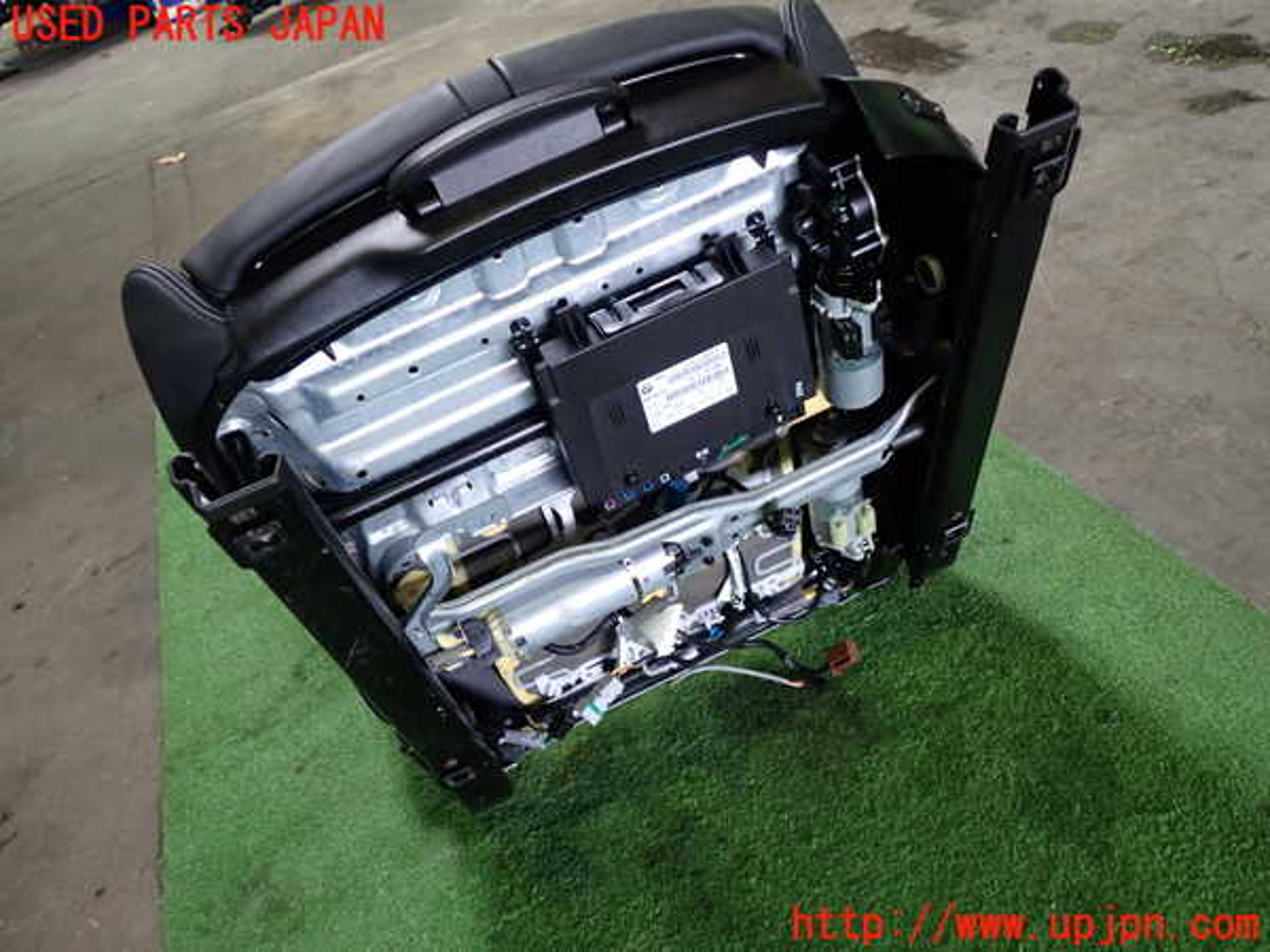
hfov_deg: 60.0
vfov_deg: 46.8
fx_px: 1101
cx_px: 635
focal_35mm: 30
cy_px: 476
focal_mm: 5.4
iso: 200
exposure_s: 1/30
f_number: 2.3
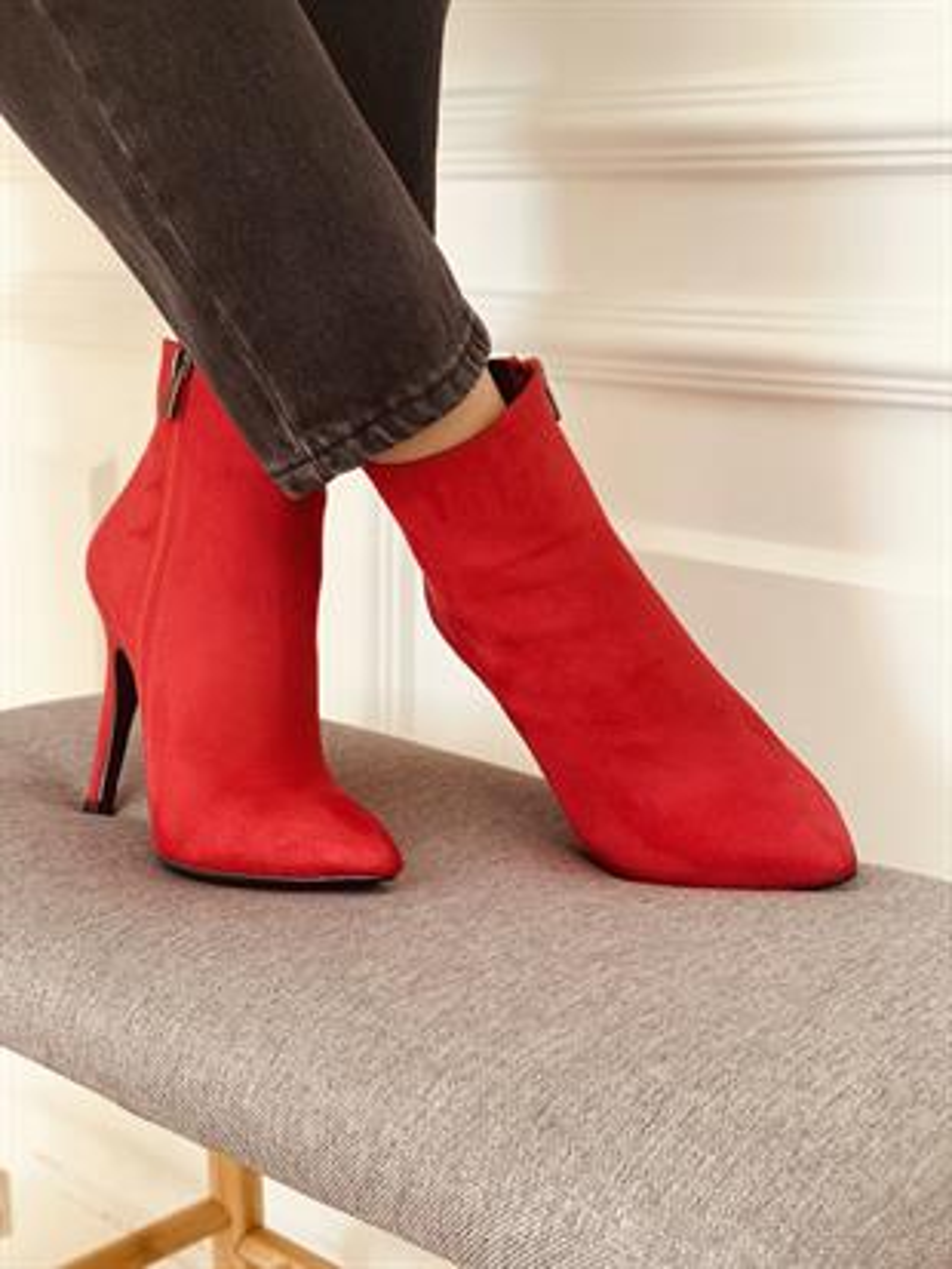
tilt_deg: -11.0
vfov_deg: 36.8
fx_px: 1906
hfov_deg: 28.0
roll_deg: -1.2
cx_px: 476
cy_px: 634
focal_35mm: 52
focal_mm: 6
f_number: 2
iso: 64
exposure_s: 1/122
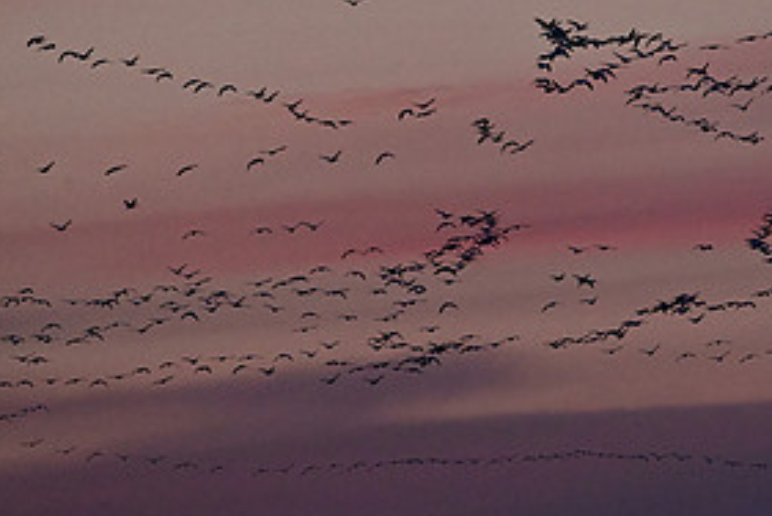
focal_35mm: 1238
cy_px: 133
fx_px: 26575
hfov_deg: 1.7
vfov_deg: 1.1
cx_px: 670
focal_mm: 600
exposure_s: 1/1250
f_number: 6.3
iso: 6400
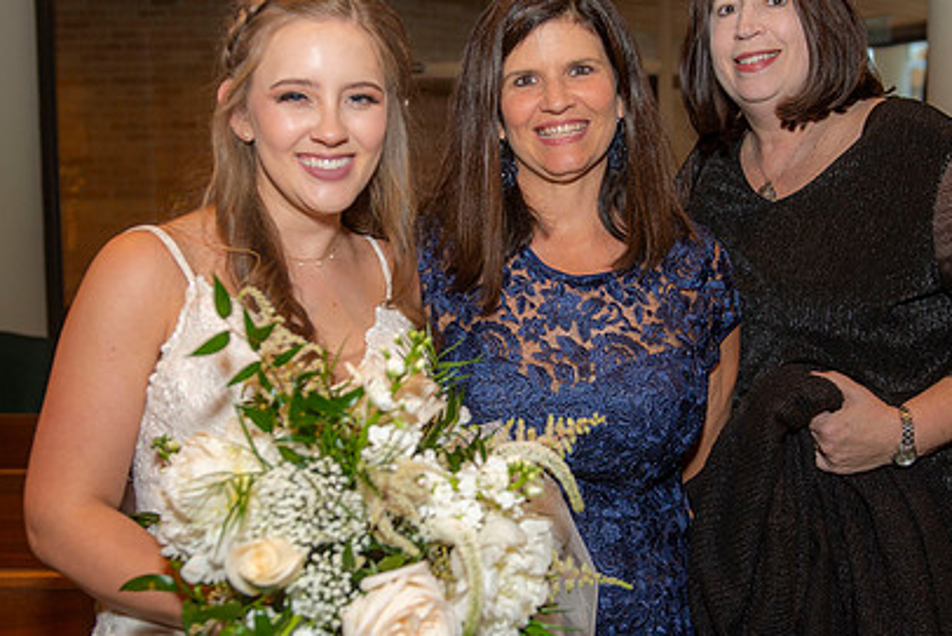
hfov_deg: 39.6
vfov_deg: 27.0
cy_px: 322
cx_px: 516
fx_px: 1323
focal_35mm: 50
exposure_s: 1/200
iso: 800
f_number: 3.5
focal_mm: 35
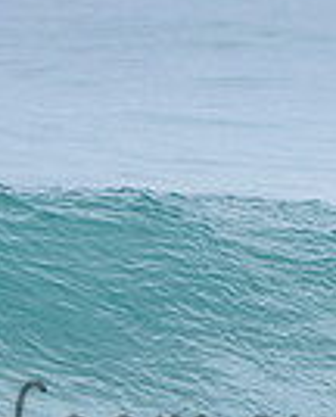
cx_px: -195
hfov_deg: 0.6
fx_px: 30713
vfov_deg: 0.8
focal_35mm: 2482
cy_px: 323
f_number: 5.6
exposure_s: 1/2000
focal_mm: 500
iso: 2200
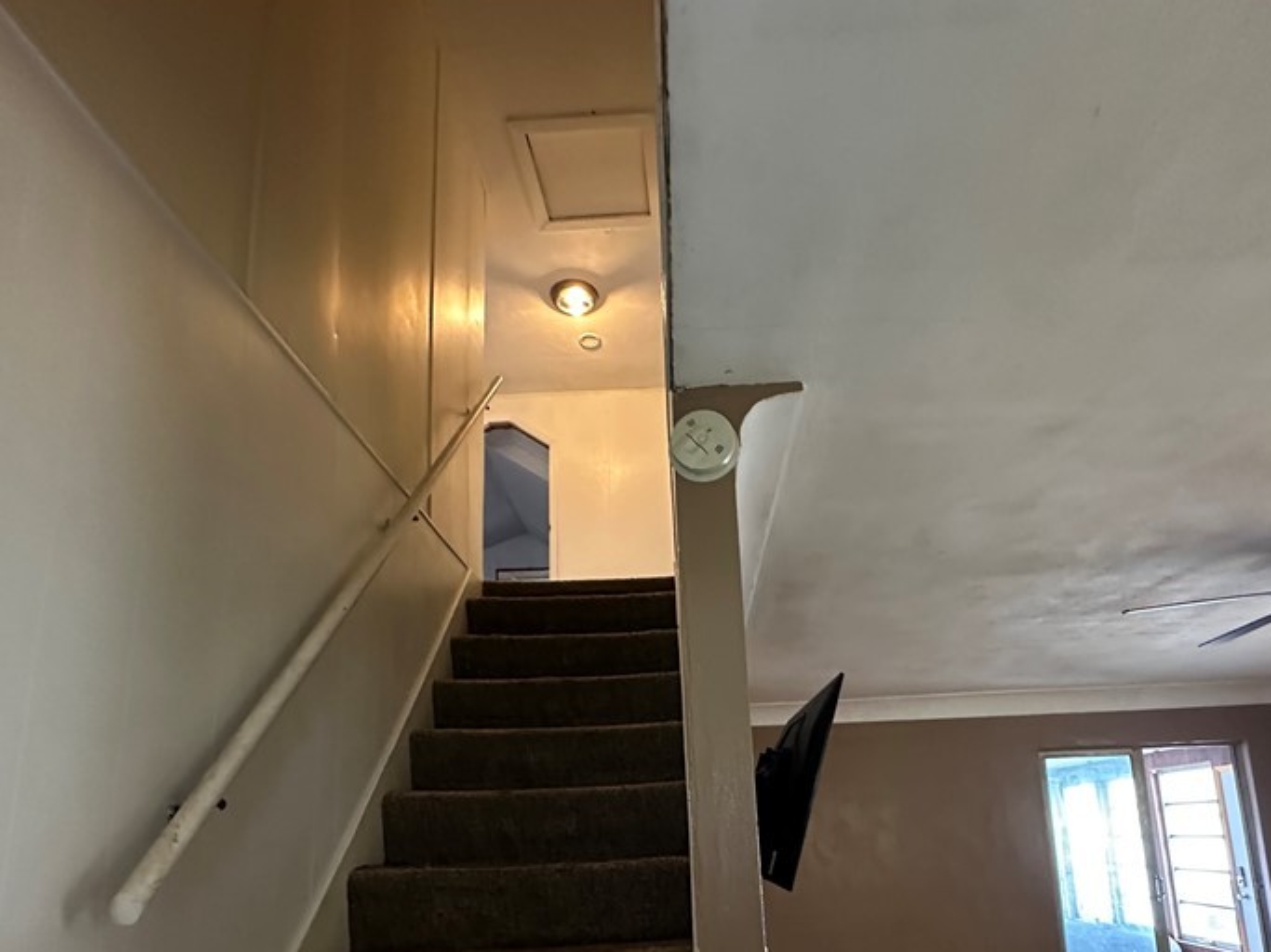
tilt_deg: +11.2
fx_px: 771
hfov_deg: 78.9
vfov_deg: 60.4
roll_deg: +1.4
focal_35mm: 21
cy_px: 699
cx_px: 685
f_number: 2.2
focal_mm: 2.22
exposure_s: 1/60
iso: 800
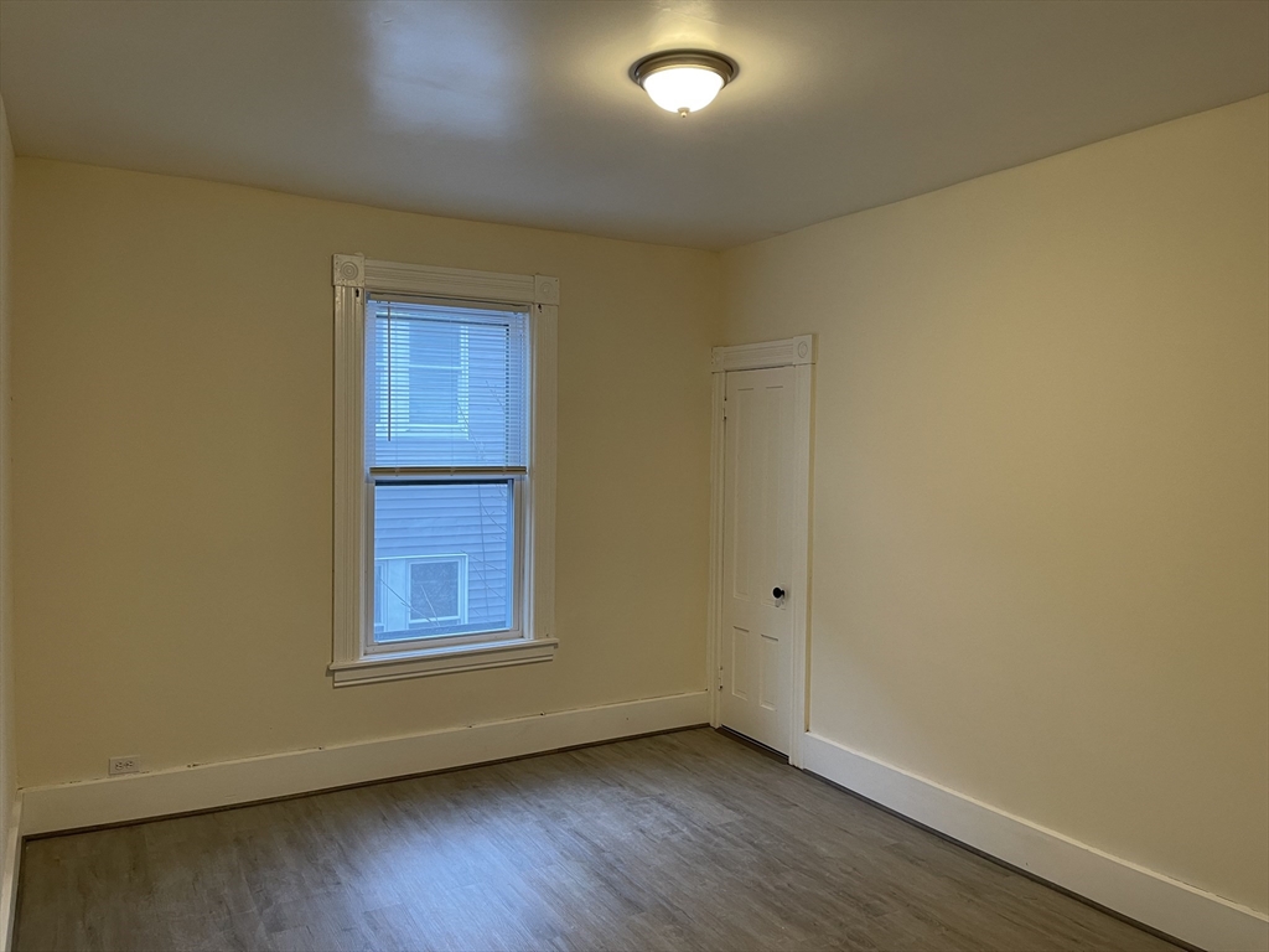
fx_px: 953
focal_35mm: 26
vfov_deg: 53.1
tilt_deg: -2.4
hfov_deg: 67.3
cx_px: 634
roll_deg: -0.9
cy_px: 476
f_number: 1.6
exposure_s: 1/60
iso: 125
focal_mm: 5.1
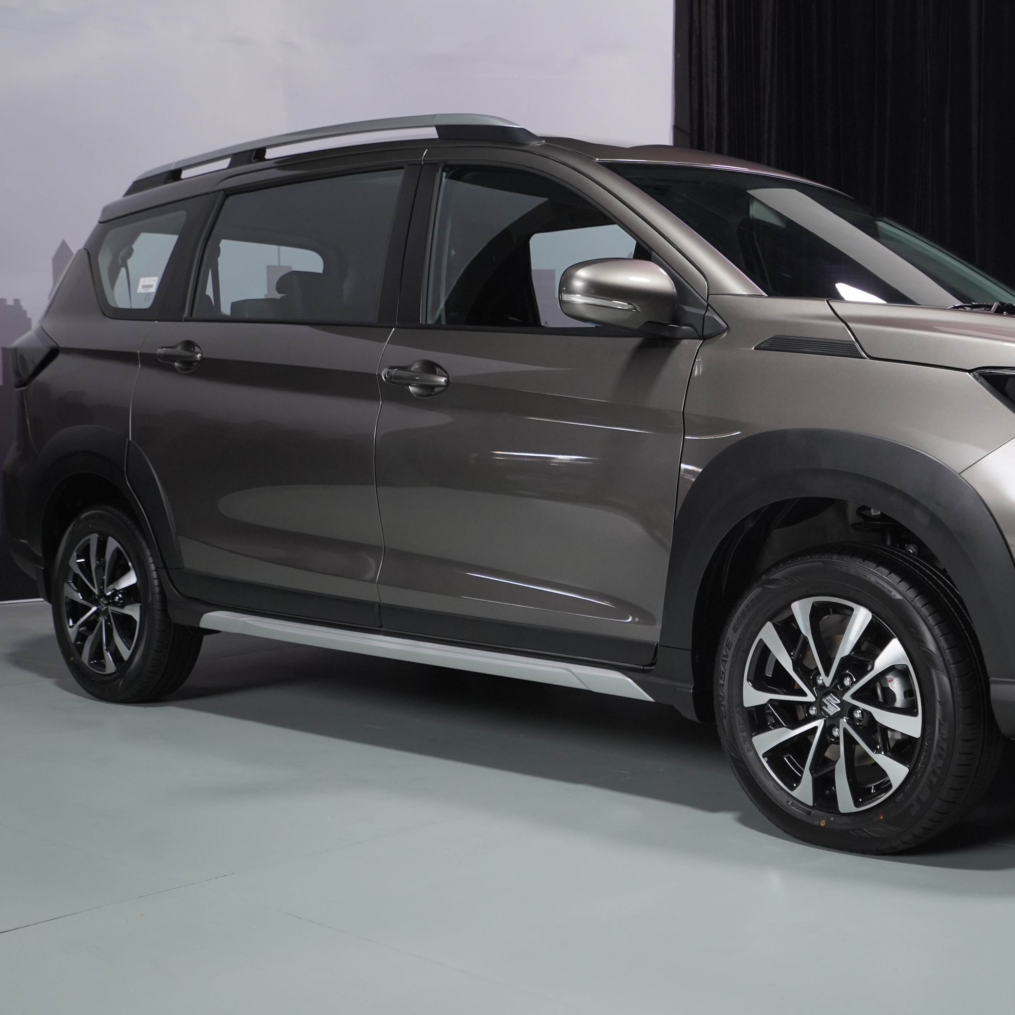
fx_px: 1592
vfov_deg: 35.4
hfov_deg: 34.9
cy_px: 526
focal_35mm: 48
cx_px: 696
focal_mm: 35
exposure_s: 1/100
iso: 1600
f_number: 4
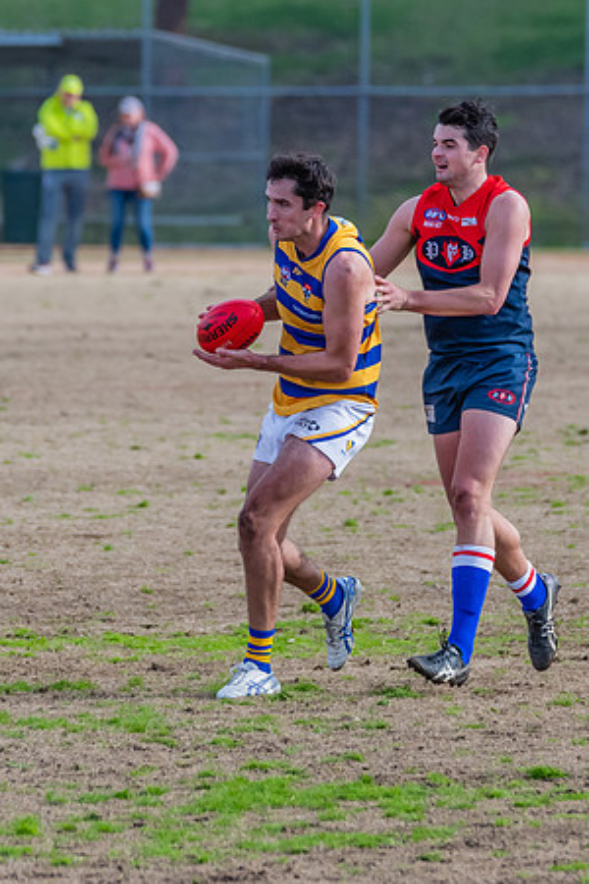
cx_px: 421
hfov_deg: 2.0
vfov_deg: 3.0
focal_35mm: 684
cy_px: 348
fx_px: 16775
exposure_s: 1/1600
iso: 900
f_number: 5.6
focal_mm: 320
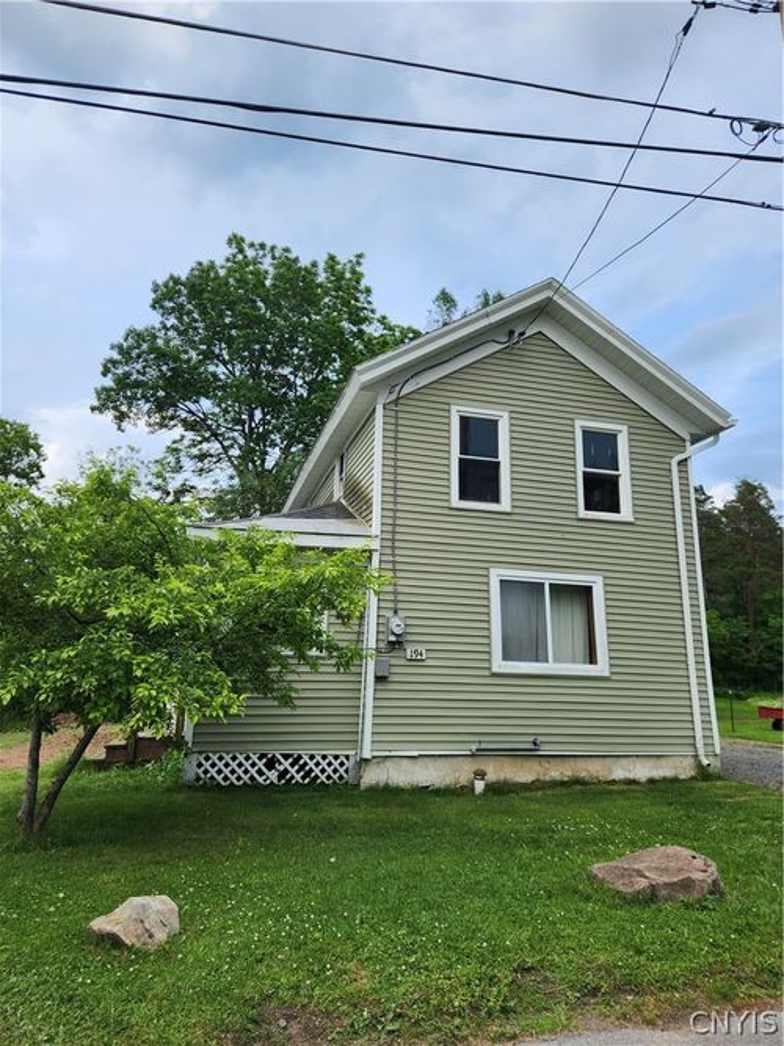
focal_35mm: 23
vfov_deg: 73.9
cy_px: 523
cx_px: 392
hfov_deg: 58.9
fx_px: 695
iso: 20
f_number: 1.8
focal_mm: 5.4
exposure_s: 1/603
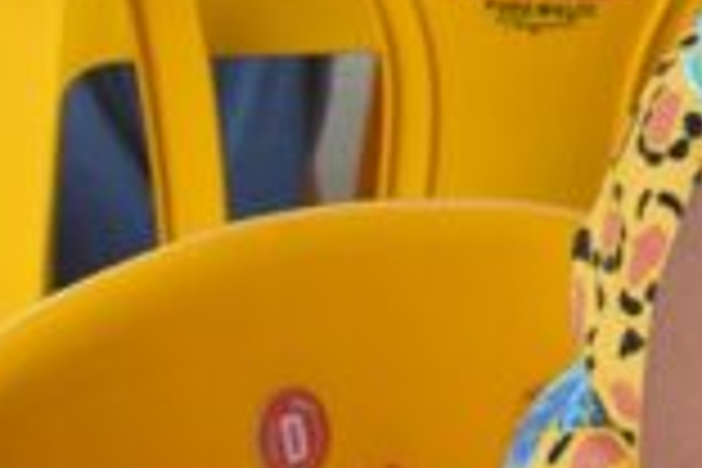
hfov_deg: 9.9
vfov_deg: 7.4
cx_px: 1624
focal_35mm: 185
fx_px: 3607
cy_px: 295
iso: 400
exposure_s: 1/160
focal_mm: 26
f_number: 6.3
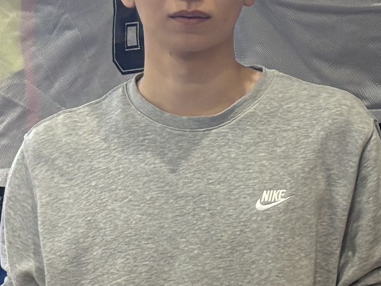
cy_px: -97
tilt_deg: +4.0
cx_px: 701
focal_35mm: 171
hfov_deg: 10.8
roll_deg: +0.4
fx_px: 1882
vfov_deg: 8.5
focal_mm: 5.96
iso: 125
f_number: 1.6
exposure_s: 1/66
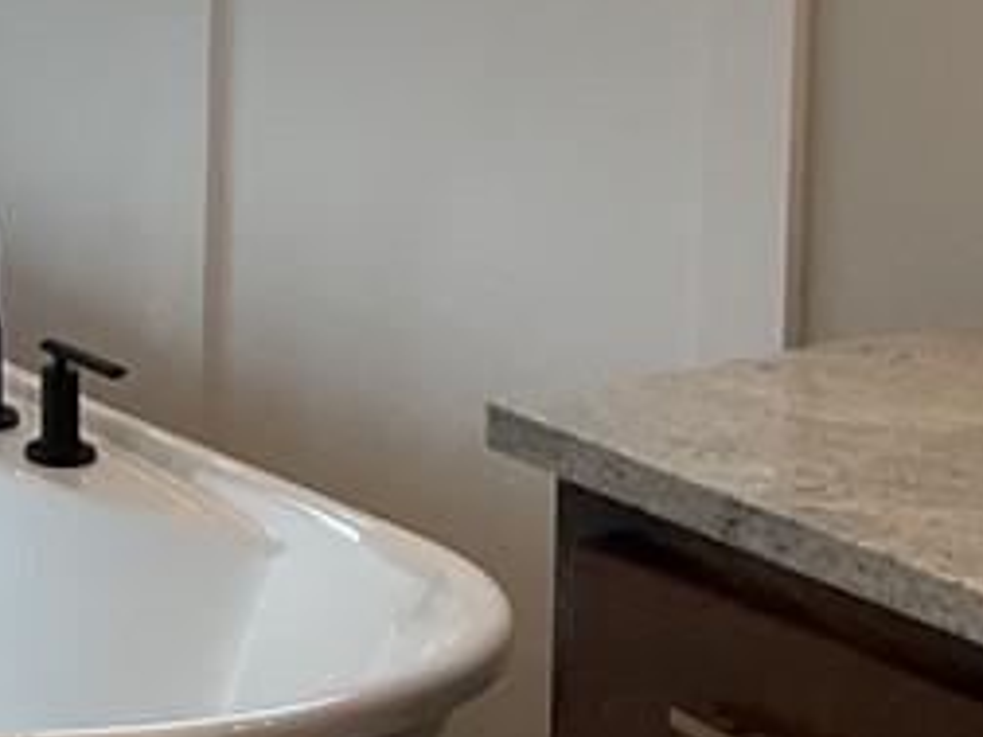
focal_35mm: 118
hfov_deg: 15.5
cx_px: -452
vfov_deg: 11.7
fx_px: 3351
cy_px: -546
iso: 20
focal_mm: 3
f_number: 1.8
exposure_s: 1/120
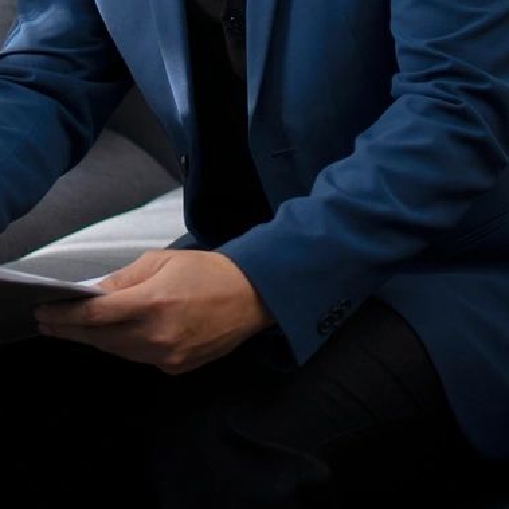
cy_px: -235
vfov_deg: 8.0
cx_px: 173
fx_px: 3560
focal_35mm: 214
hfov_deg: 8.2
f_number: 1.8
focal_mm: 45
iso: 100
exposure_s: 1/250
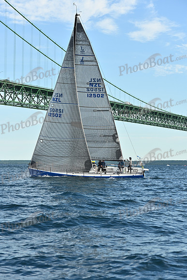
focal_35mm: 92
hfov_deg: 14.9
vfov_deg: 22.1
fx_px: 716
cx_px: 94
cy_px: 140
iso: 320
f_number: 5.6
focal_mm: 92
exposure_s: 1/1250
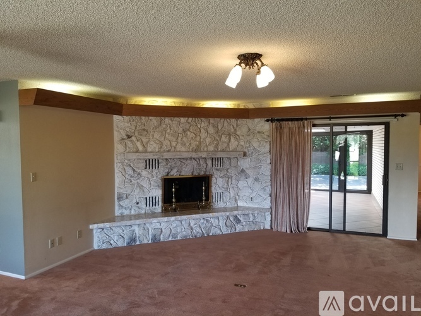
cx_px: 210
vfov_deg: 53.0
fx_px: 316
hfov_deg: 67.3
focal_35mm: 26
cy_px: 158
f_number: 1.7
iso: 80
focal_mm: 4.25
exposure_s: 1/60
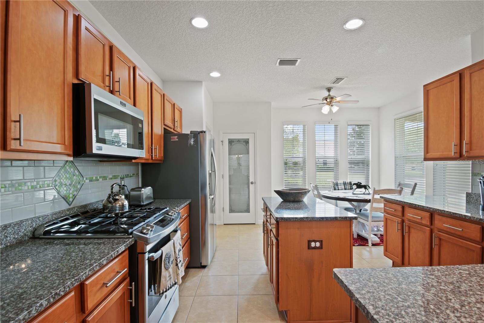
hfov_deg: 95.0
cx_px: 242
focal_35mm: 16
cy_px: 162
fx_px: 222
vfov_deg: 72.0
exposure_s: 1/50
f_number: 9
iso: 250
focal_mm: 11
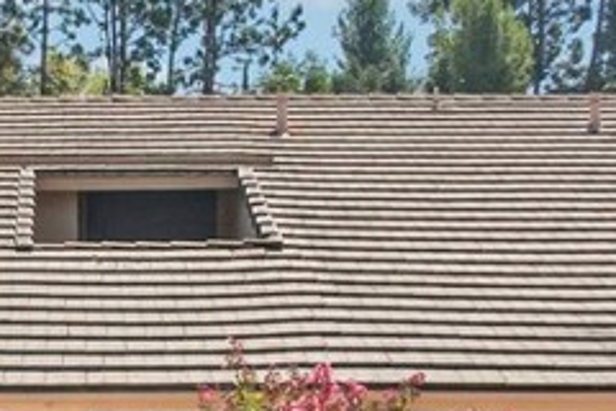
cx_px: -18
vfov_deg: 14.4
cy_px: 396
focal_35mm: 94
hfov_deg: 20.9
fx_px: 1608
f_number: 2.8
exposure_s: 1/2000
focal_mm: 8.4
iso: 100
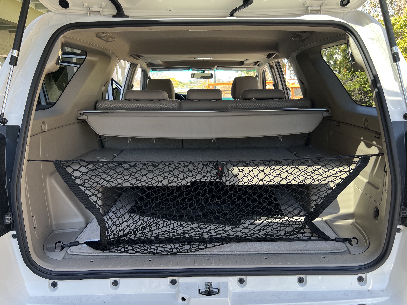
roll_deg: +1.0
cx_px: 208
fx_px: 317
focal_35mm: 27
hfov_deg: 65.3
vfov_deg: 51.3
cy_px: 149
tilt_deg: -11.0
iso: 50
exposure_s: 1/169
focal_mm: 5.7
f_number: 1.5
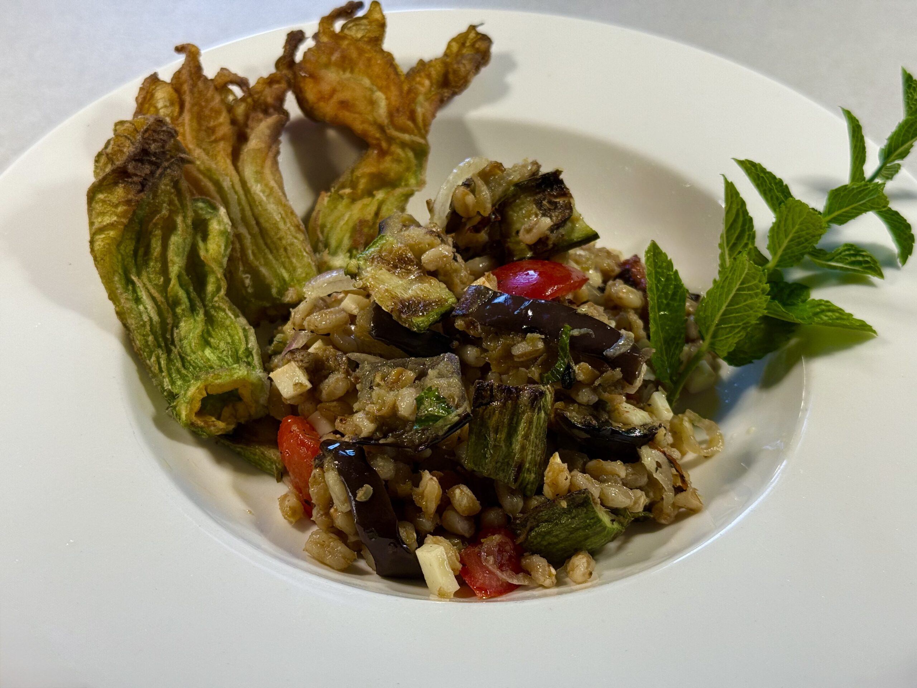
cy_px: 344
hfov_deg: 39.7
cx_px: 458
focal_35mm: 48
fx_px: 1272
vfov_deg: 30.3
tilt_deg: -45.4
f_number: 1.78
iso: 80
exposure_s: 1/67
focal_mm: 6.76
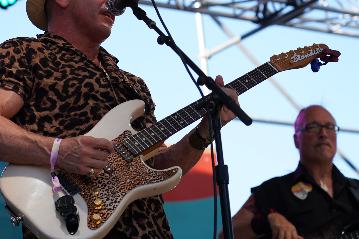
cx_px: 116
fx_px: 1356
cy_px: 63
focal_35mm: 136
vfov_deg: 10.1
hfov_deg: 15.0
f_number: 4.5
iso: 100
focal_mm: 86
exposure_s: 1/200
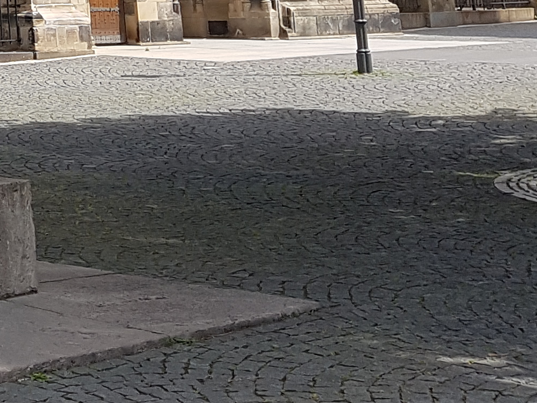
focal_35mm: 105
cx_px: -367
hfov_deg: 16.3
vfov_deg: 12.8
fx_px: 1629
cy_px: -325
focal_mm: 4.2
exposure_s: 1/1268
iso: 50
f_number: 1.7
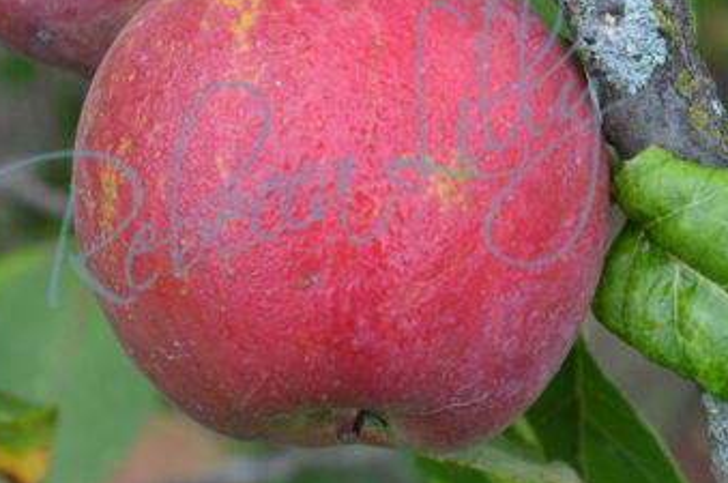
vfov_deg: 12.4
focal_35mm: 110
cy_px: 196
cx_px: 322
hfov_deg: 18.7
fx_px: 2214
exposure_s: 1/50
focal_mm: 55
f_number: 11
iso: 400
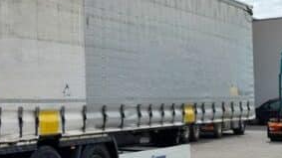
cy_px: 79
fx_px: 576
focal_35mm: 77
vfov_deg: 15.7
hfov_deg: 24.0
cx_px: -90
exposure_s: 1/3333
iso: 50
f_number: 1.8
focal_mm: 5.4
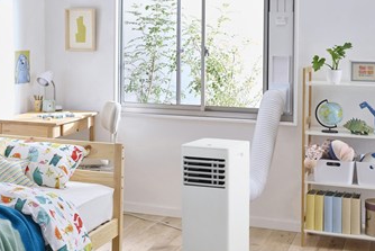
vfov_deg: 18.9
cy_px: 126
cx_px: 102
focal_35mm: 72
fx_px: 750
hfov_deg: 27.7
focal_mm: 48
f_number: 3.5
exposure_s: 1/100
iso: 50
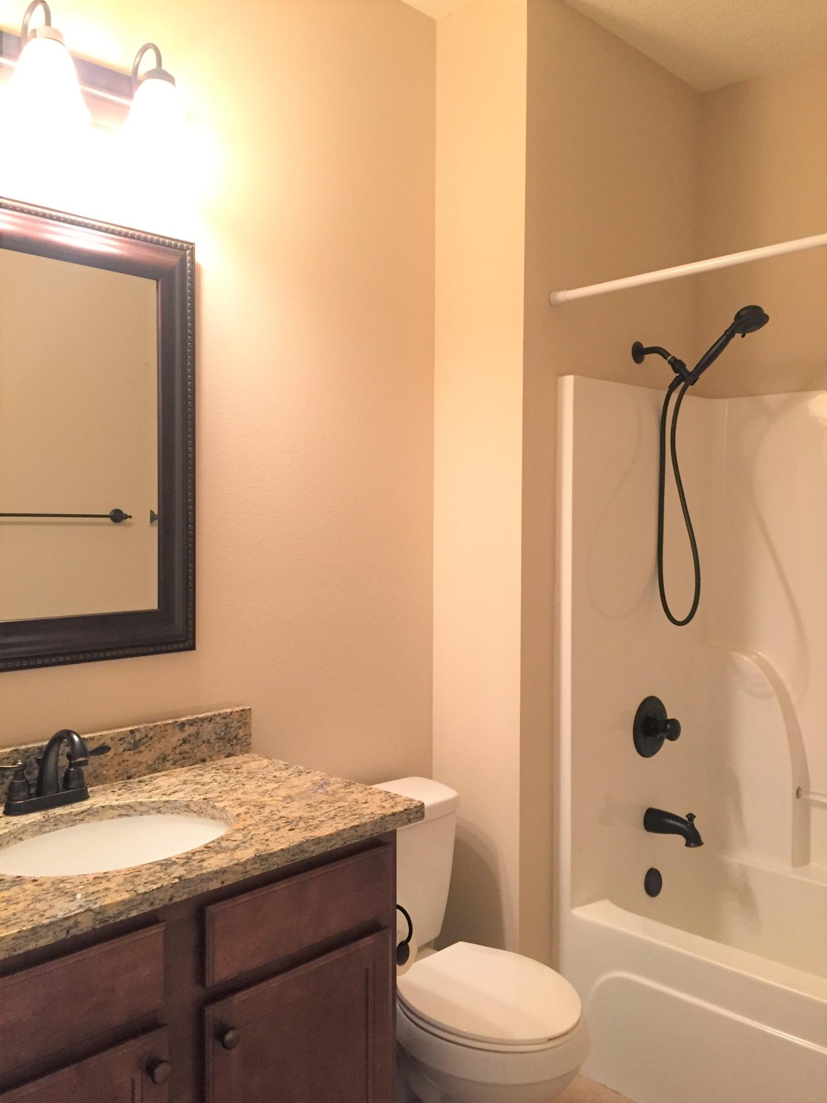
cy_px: 552
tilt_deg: -0.9
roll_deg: +0.2
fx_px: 924
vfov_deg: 61.7
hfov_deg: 48.2
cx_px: 414
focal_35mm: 29
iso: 200
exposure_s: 1/30
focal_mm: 4.15
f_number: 2.2
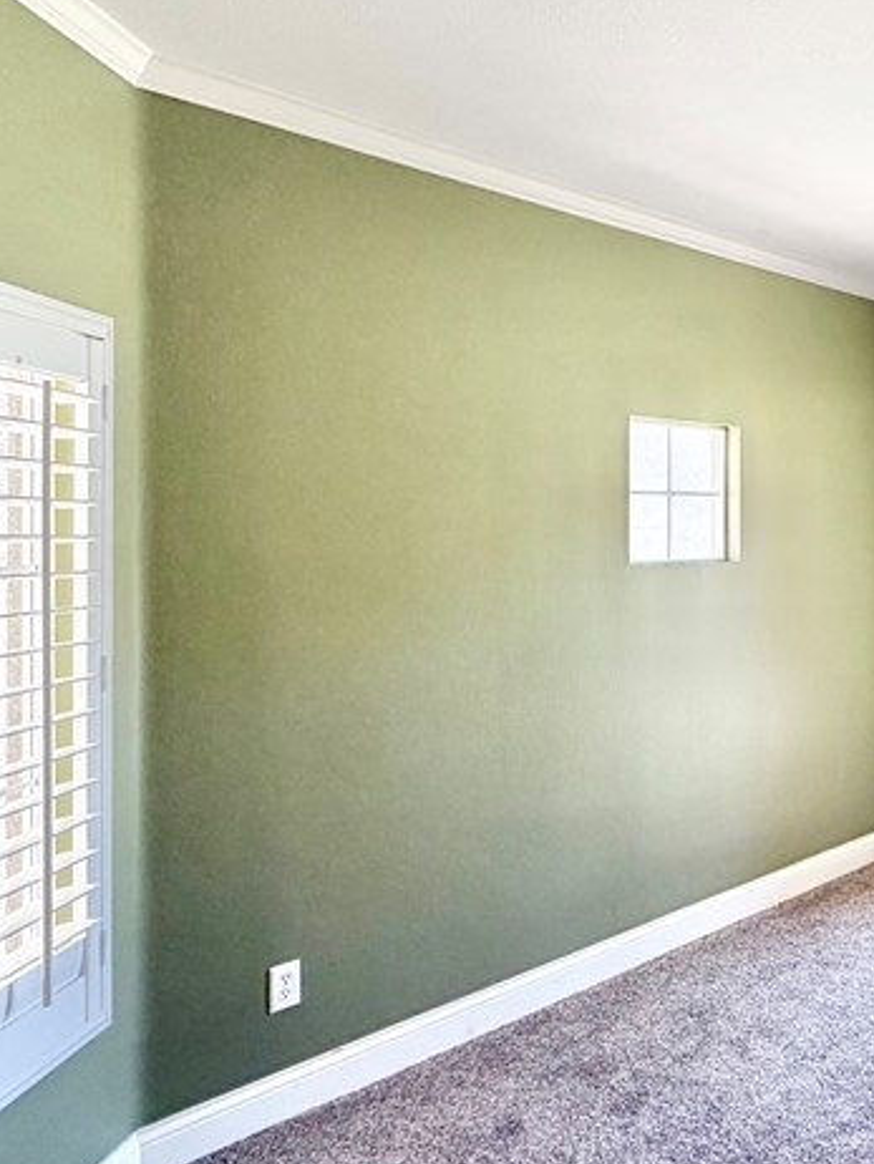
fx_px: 1043
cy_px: 509
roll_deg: +0.3
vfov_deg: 58.1
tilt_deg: +1.8
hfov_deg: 38.7
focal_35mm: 31
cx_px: 927
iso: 125
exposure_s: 1/120
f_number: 2.2
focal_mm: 2.22
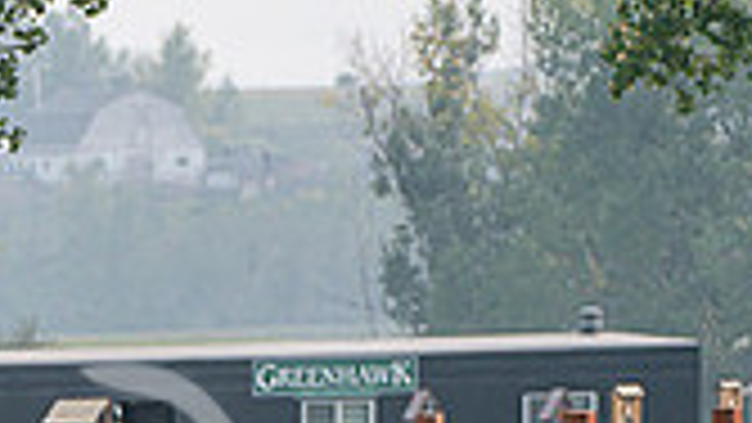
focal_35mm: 582
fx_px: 11607
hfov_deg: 3.7
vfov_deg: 2.1
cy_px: 727
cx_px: -504
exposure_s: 1/1000
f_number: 5.6
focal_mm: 160
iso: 500
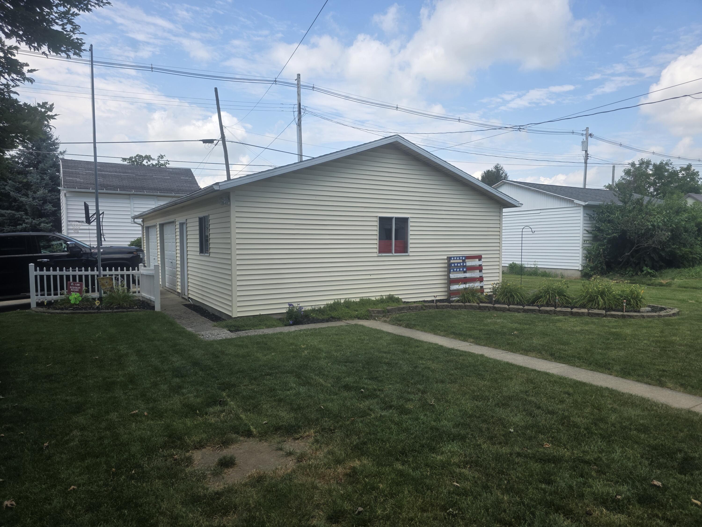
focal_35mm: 23
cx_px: 351
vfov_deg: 58.9
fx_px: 466
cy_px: 264
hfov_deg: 73.9
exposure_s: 1/2945
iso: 80
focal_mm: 6.3
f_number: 1.7
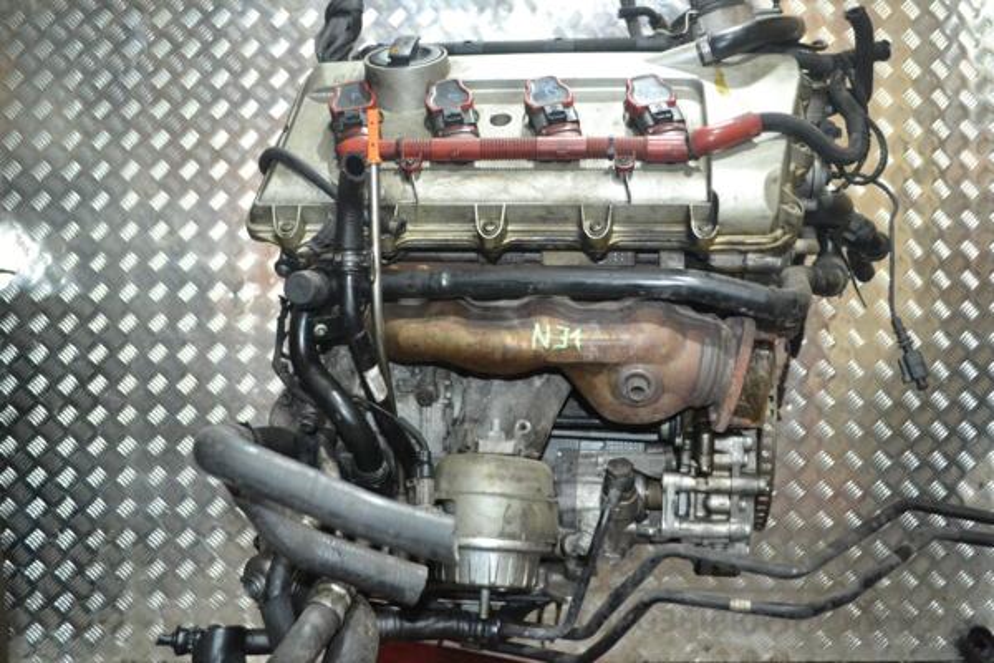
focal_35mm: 36
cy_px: 332
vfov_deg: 36.9
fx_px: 994
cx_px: 497
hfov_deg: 53.1
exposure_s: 1/60
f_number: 4
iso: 2000
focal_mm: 24
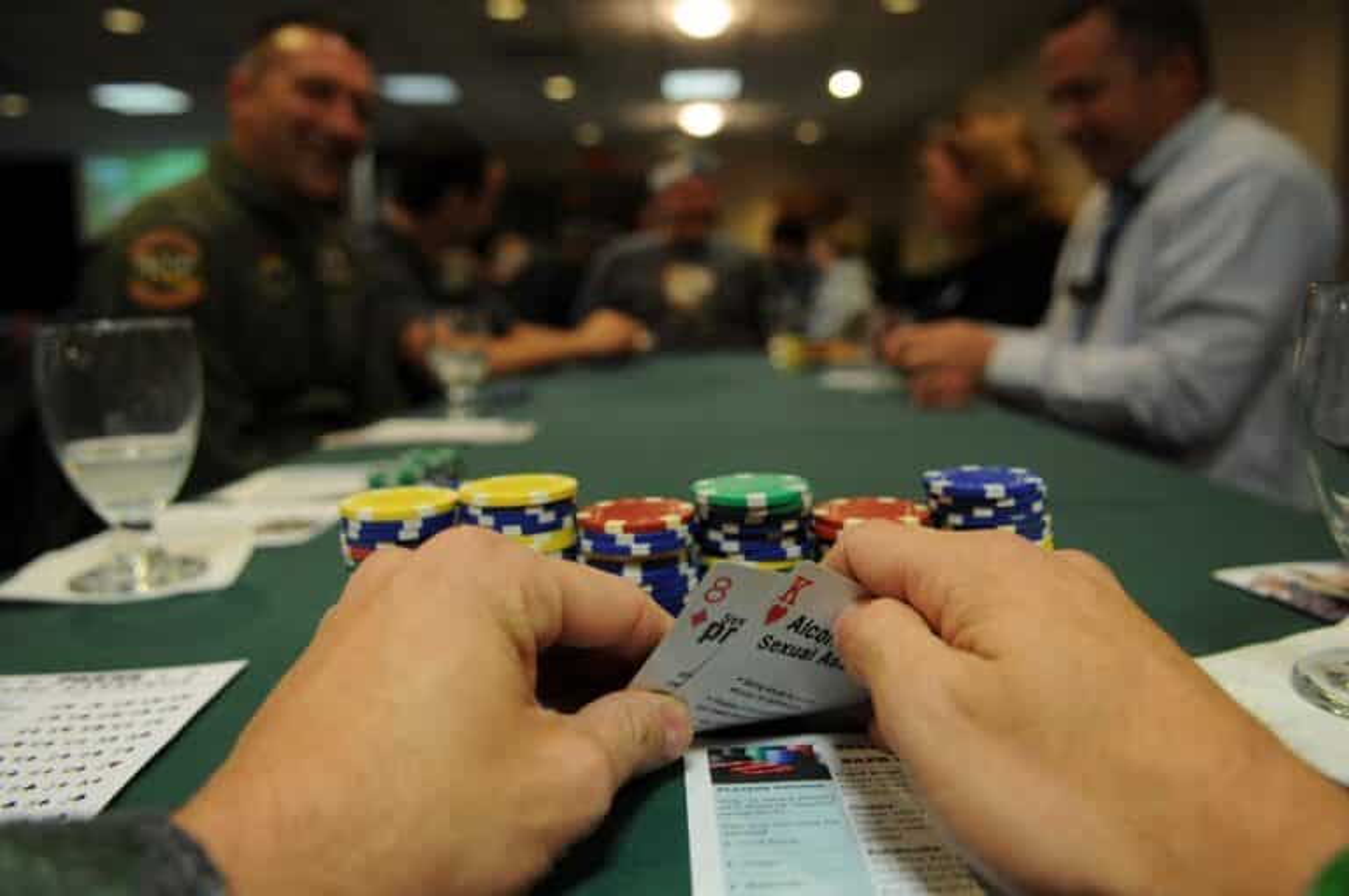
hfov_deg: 67.4
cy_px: 448
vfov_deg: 47.8
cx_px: 674
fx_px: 1010
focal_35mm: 27
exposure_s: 1/25
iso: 200
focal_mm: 18
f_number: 2.8
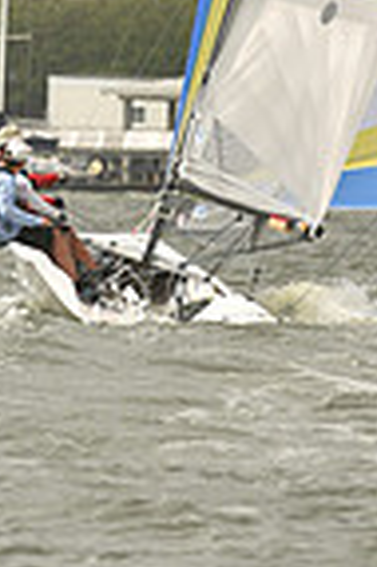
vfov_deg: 1.5
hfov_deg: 1.0
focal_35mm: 1378
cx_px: 260
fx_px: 21697
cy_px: -484
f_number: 7.1
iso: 320
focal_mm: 340
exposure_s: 1/1250
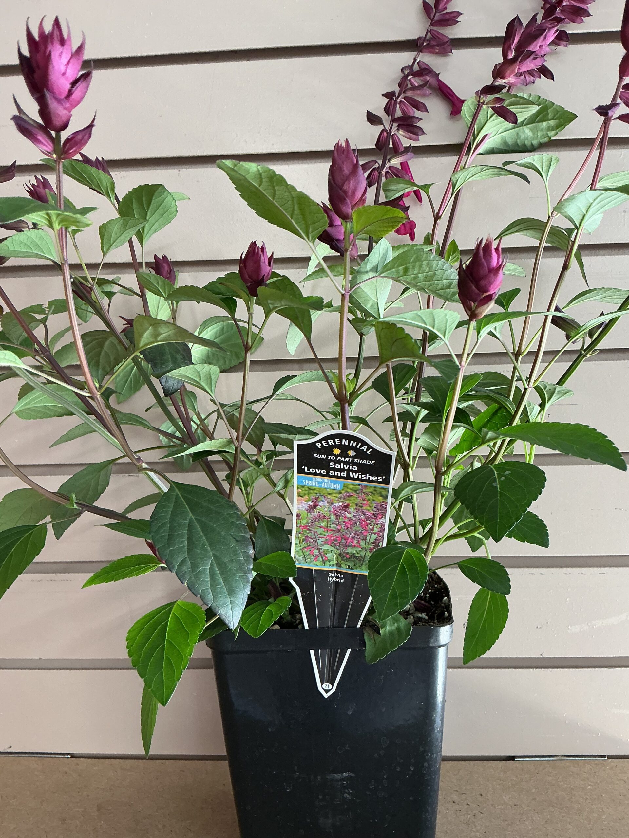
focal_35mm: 29
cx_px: 314
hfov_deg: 48.2
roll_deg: +1.9
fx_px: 703
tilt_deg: -3.6
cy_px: 419
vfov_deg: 61.7
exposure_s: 1/60
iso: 100
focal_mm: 3
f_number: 1.8
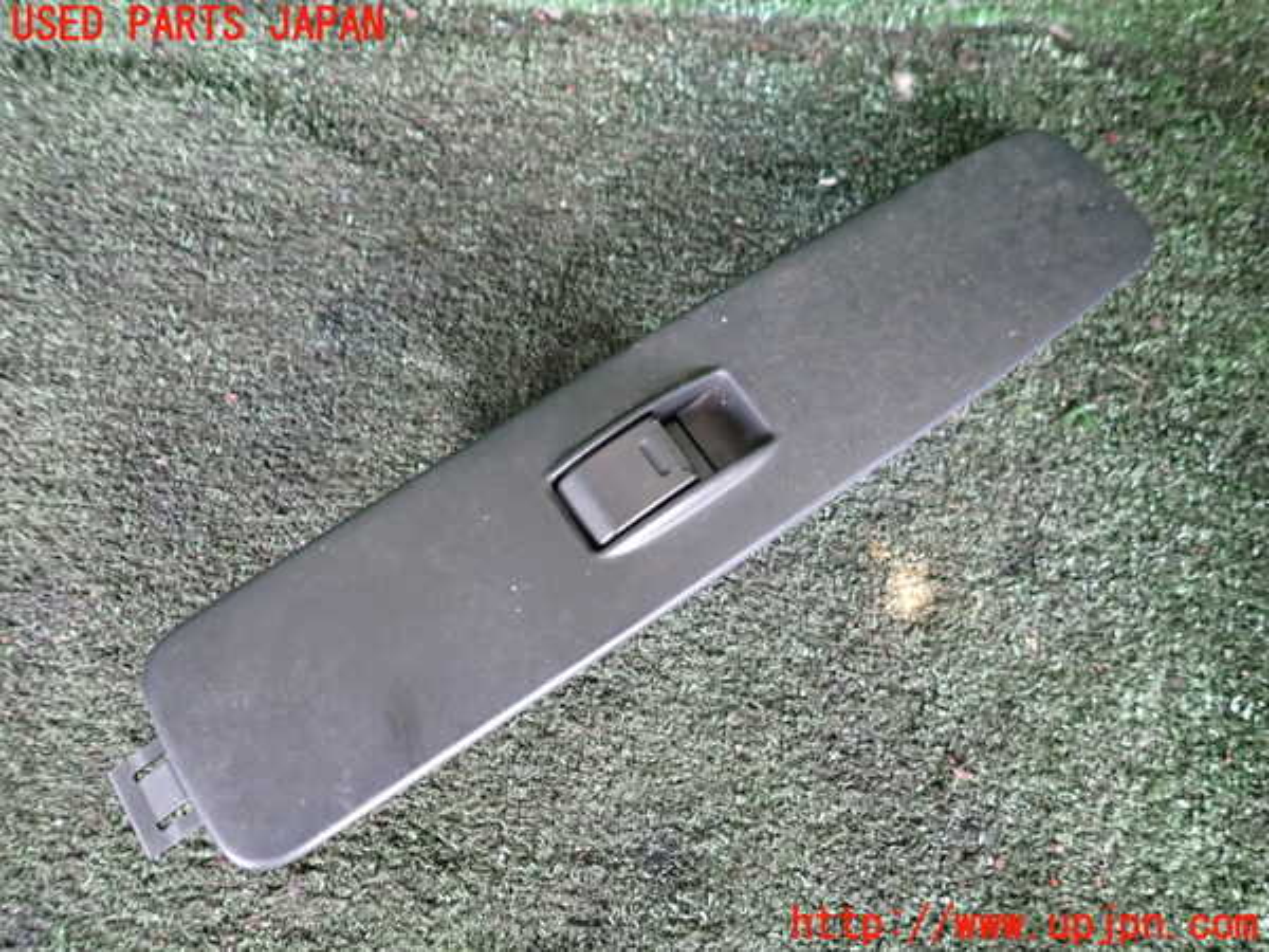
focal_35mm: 25
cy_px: 476
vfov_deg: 54.9
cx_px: 634
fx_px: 916
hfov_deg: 69.4
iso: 400
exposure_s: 1/30
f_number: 2
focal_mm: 4.5
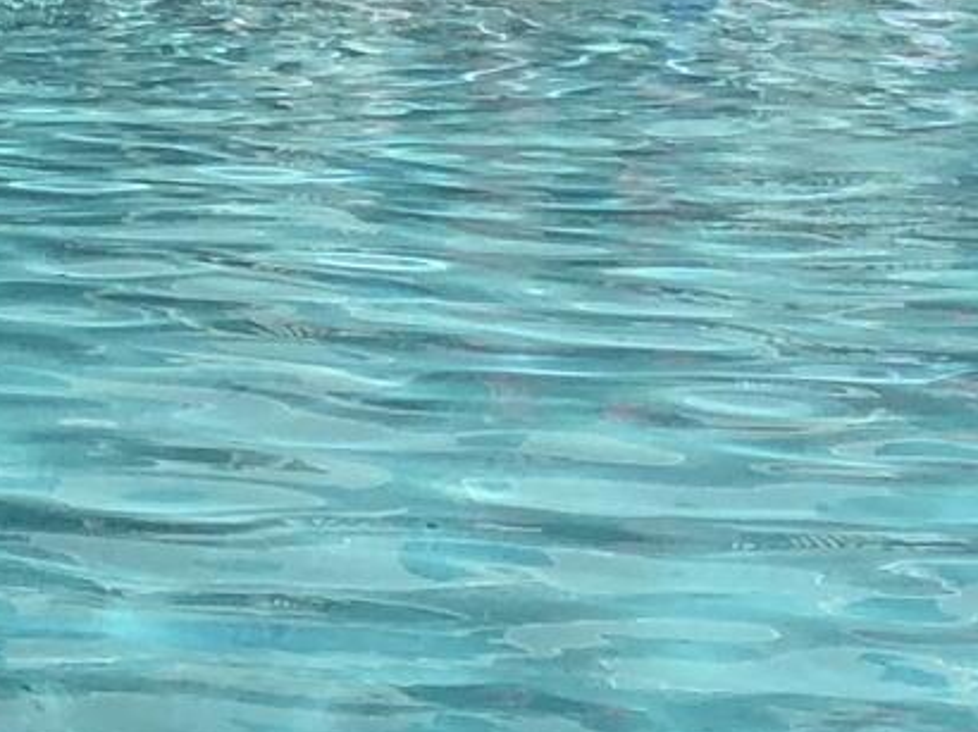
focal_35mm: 205
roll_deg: -0.8
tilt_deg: -2.6
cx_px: -518
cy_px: -501
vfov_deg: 7.1
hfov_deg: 9.4
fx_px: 5788
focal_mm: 3.99
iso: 25
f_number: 1.8
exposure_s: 1/3040
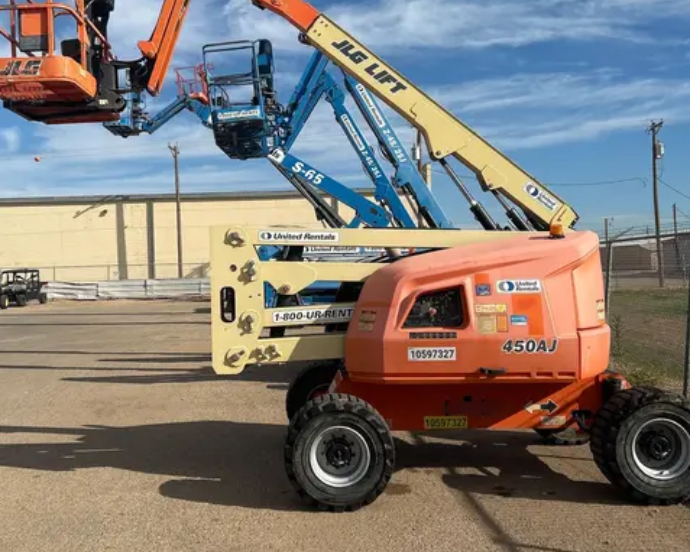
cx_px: 299
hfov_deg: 46.7
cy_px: 238
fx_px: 797
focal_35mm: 39
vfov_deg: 38.2
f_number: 1.5
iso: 50
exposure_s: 1/6211
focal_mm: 5.7
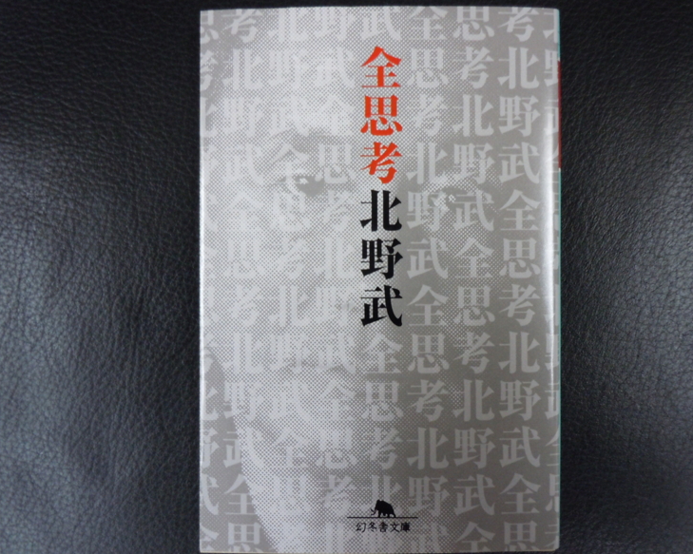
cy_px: 281
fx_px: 615
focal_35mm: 30
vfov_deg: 48.5
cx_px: 377
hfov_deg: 58.7
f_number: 3.7
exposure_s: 1/40
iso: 400
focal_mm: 5
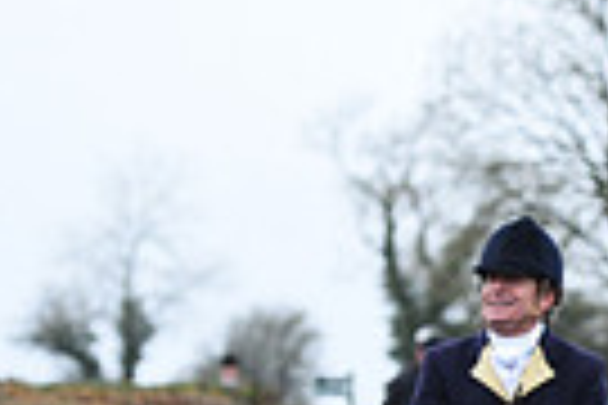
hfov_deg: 4.8
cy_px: 760
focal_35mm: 422
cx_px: 1175
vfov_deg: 3.2
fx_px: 7127
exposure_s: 1/1250
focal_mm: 98
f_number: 4
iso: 1600
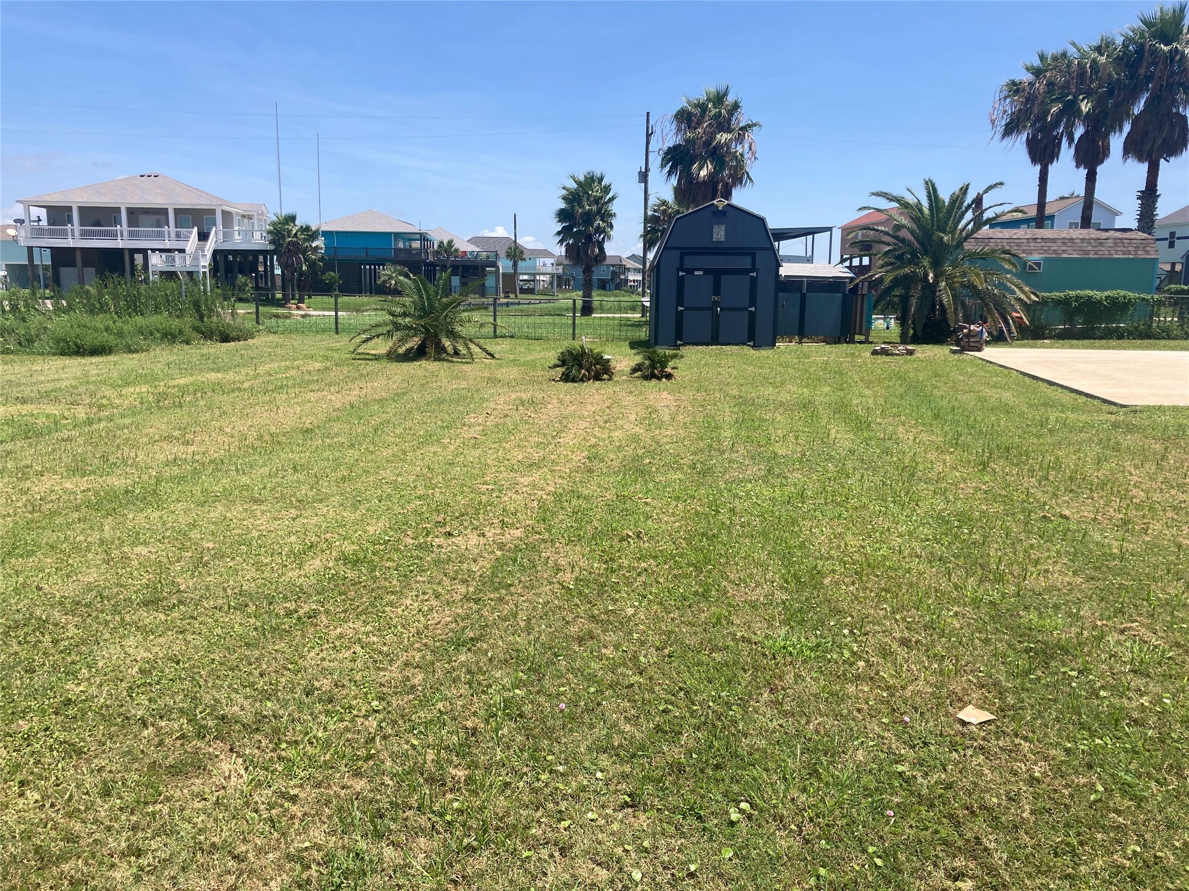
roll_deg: -1.0
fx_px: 962
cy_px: 446
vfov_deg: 49.7
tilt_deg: -7.2
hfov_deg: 63.4
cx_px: 594
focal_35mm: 28
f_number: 1.8
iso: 20
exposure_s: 1/1845
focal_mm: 3.99
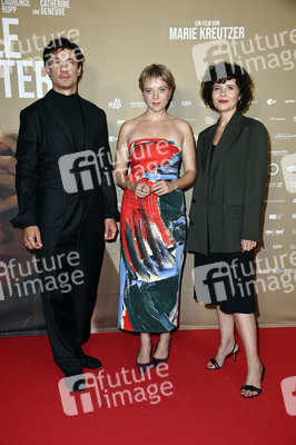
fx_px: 544
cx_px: 148
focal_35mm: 44
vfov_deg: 44.5
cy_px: 222
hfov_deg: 30.5
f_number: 5.6
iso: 640
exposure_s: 1/250
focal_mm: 44
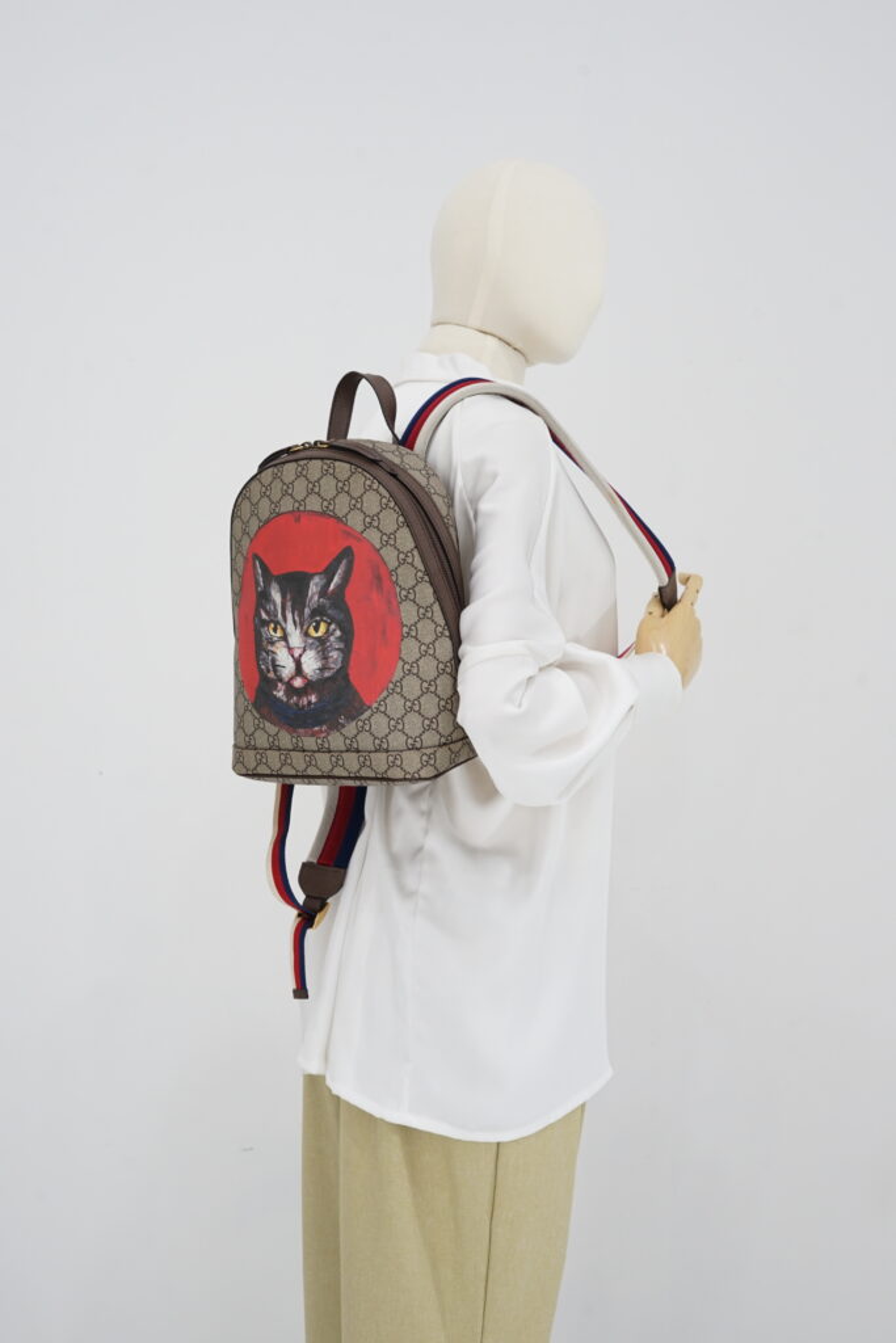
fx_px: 1866
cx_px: 448
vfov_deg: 39.6
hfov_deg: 27.0
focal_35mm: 50
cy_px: 672
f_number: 8
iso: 640
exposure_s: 1/8
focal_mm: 50
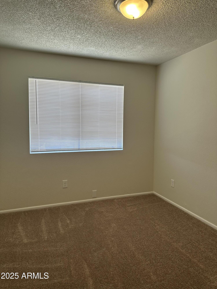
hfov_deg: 56.8
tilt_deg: -3.6
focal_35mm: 24
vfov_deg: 71.6
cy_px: 144
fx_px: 201
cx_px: 108
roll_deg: -0.9
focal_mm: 6.86
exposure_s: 1/185
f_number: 1.78
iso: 64
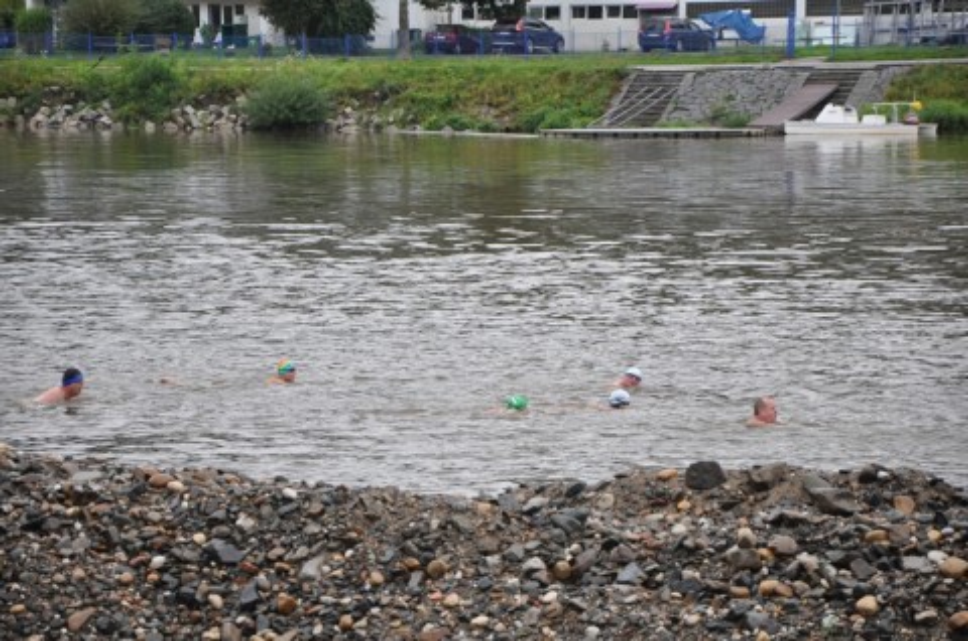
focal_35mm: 158
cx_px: 484
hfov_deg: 13.1
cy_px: 320
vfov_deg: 8.7
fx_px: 4227
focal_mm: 105
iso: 800
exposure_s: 1/200
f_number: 5.6
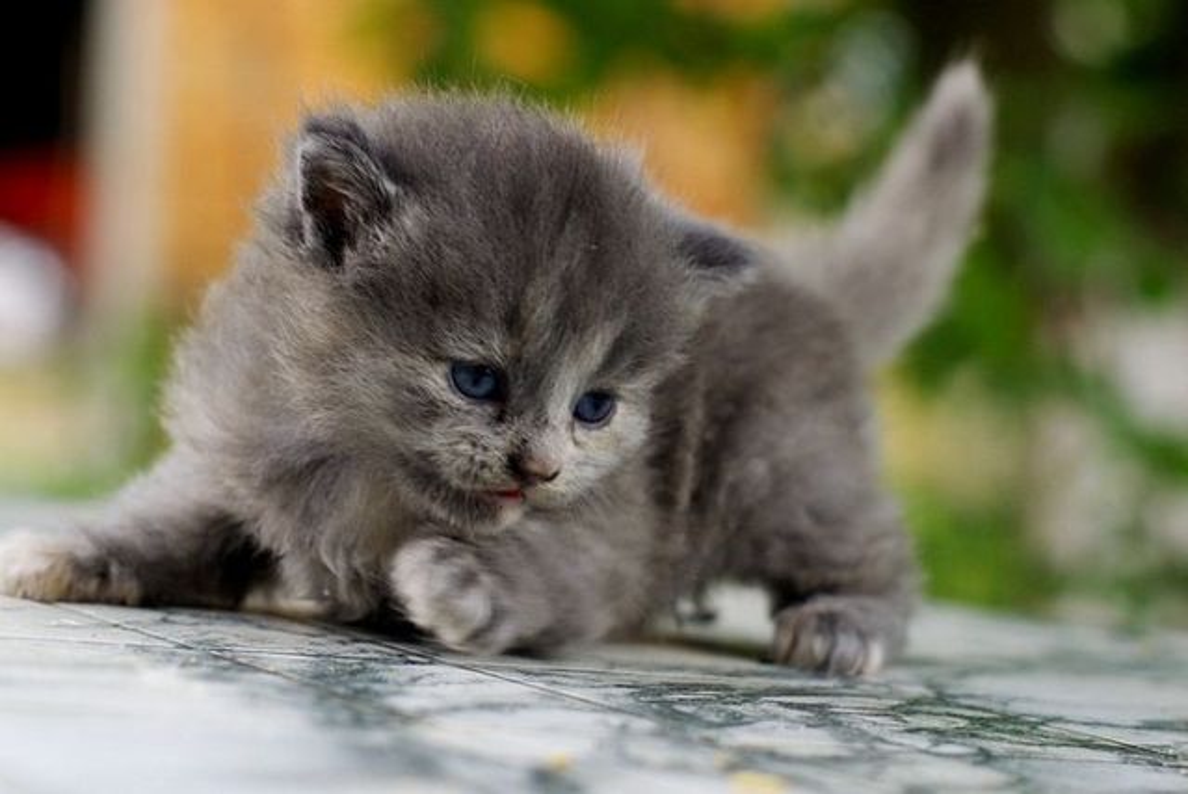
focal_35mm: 75
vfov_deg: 18.2
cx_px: 594
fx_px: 2477
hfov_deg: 27.0
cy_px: 397
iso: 200
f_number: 4
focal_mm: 50
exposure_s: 1/200
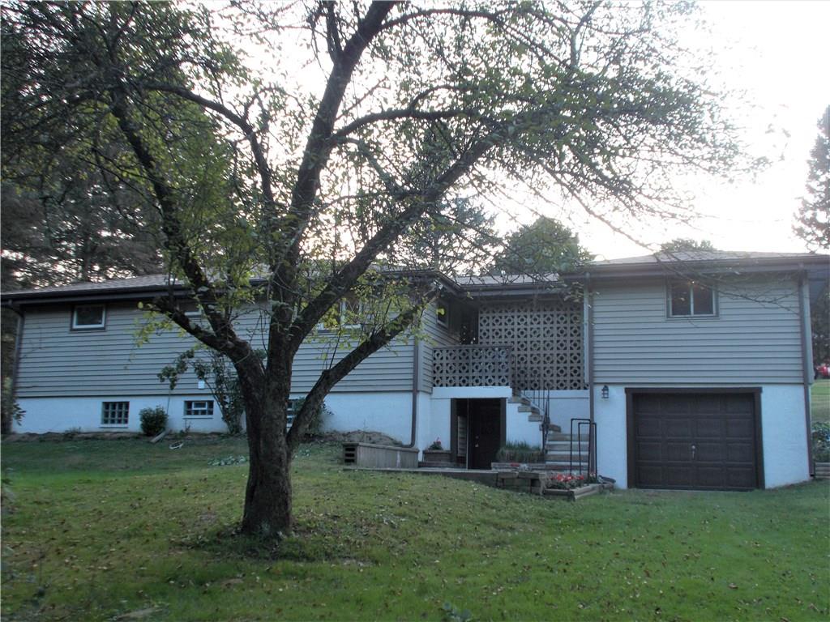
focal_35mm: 39
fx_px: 935
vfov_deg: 36.8
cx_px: 415
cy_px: 311
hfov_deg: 47.9
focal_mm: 6.9
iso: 80
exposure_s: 1/40
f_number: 3.9
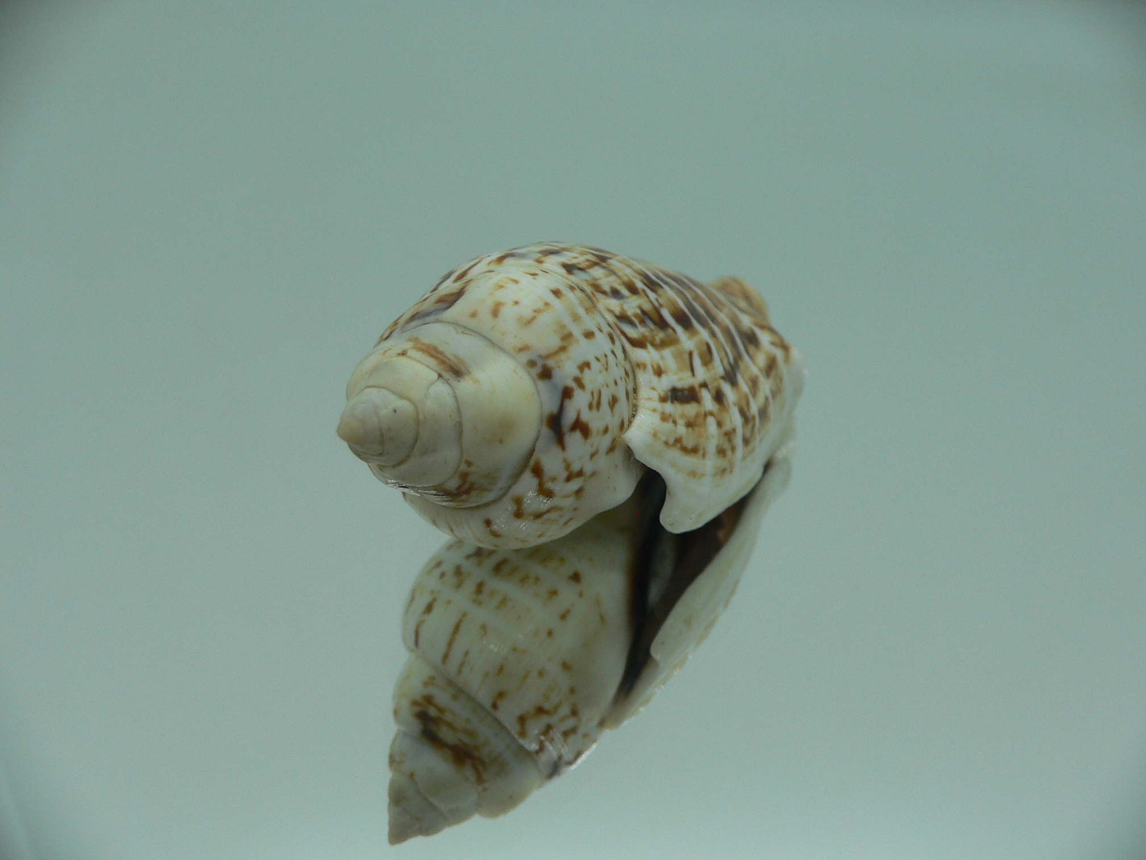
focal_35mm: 35
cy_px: 430
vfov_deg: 40.7
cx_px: 573
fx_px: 1159
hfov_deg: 52.6
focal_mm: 4.6
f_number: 2.8
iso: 80
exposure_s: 1/60
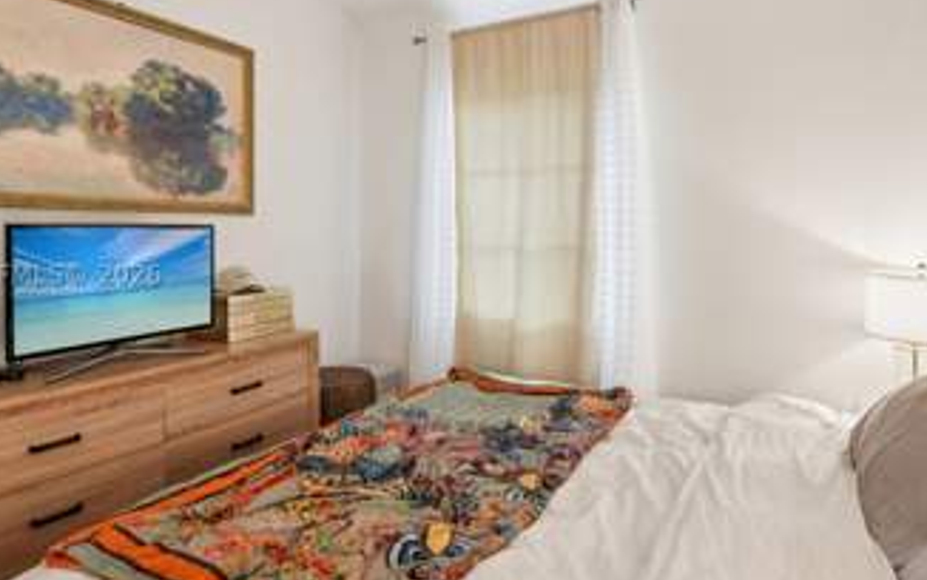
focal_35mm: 21
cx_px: 478
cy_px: 272
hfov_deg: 82.2
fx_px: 531
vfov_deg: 57.3
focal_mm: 14
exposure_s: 1/2
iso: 200
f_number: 8
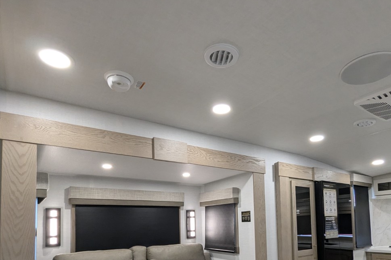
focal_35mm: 24
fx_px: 261
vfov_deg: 50.1
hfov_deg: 73.1
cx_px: 230
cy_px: 206
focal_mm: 2.35
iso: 185
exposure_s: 1/50
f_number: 2.2
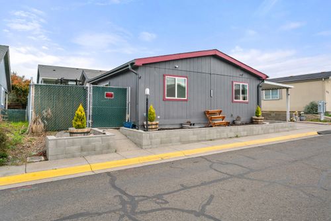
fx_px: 221
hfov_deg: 73.7
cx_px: 166
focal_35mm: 24
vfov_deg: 53.2
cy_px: 110
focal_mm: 24
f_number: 8
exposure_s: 1/640
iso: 400
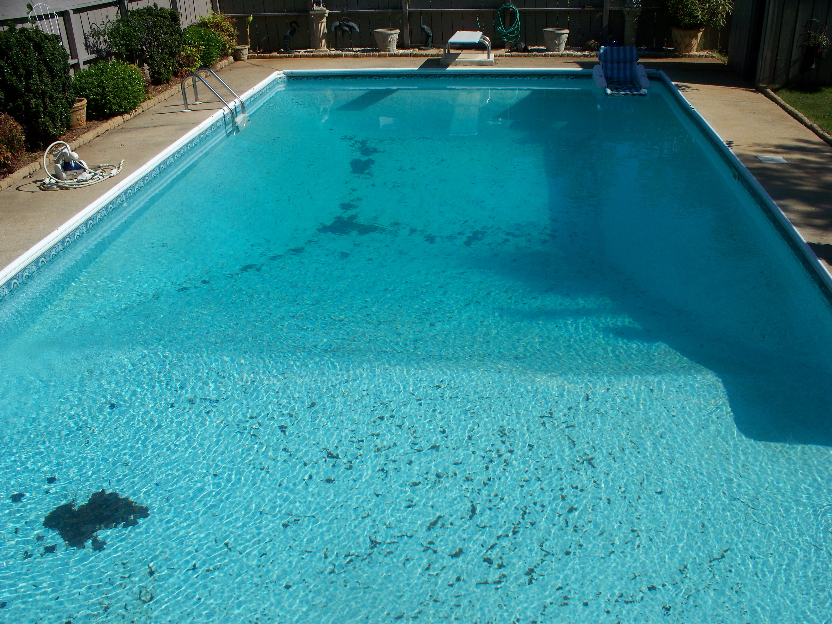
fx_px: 865
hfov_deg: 51.4
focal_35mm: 36
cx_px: 416
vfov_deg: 39.7
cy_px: 312
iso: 64
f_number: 5
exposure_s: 1/800
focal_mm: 7.54
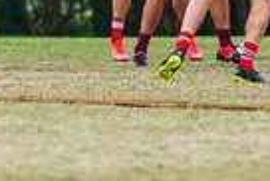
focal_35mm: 1174
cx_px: 415
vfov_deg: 1.2
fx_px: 8814
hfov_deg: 1.8
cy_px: -185
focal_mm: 250
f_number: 5.6
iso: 3200
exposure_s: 1/1250
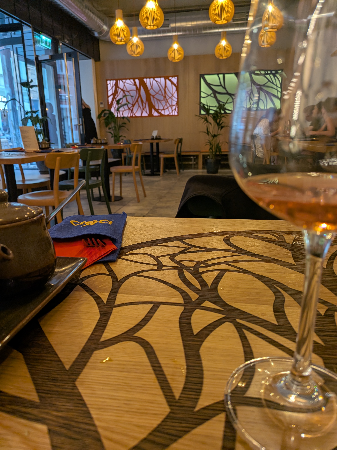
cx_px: 168
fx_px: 312
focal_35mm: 24
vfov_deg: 71.6
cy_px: 225
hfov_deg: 56.8
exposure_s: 1/25
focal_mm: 4.53
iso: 77
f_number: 1.7
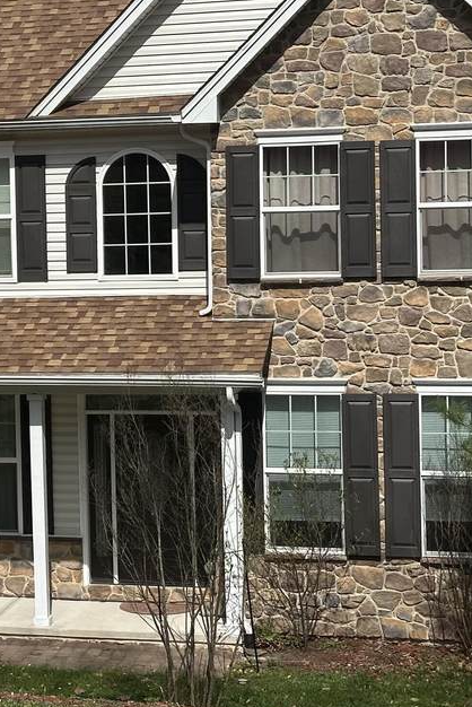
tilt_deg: -2.0
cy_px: 286
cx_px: -96
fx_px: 2004
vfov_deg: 20.0
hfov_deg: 13.1
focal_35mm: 102
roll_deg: +1.9
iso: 64
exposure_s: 1/6623
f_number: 1.78
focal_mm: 6.86
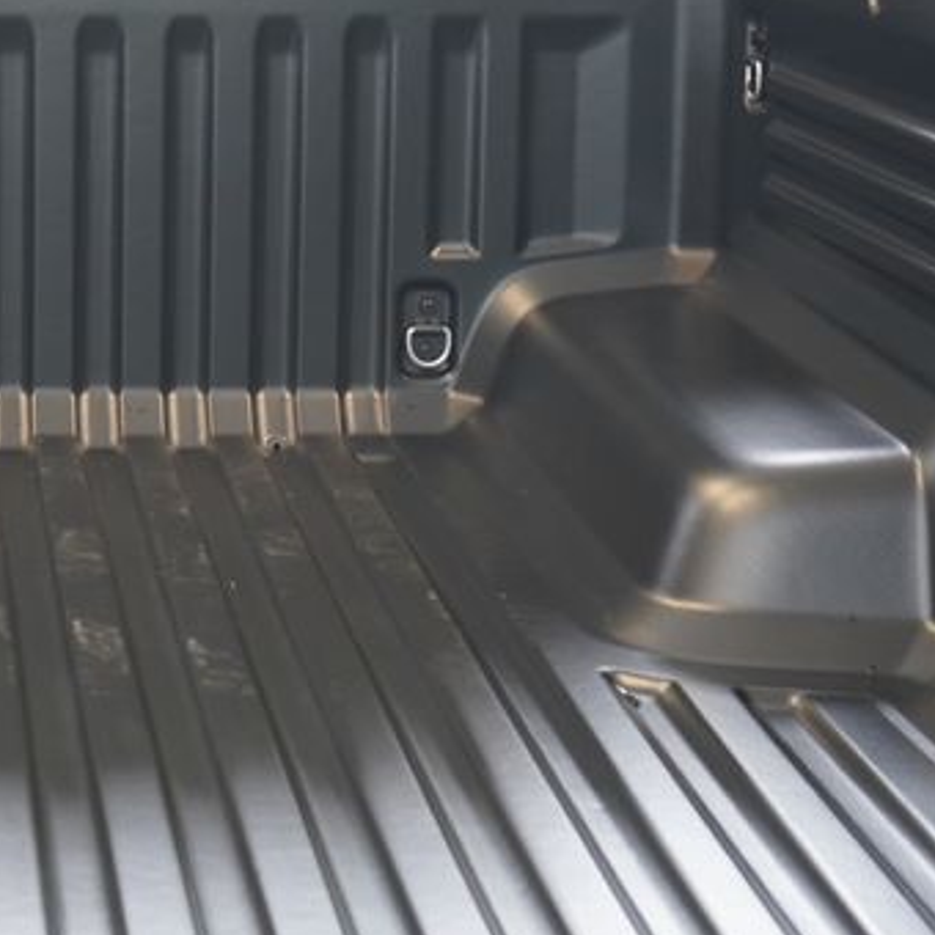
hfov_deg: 16.1
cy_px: 263
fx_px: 3209
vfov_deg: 16.5
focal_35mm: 105
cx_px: -66
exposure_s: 1/60
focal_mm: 41
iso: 800
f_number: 4.5
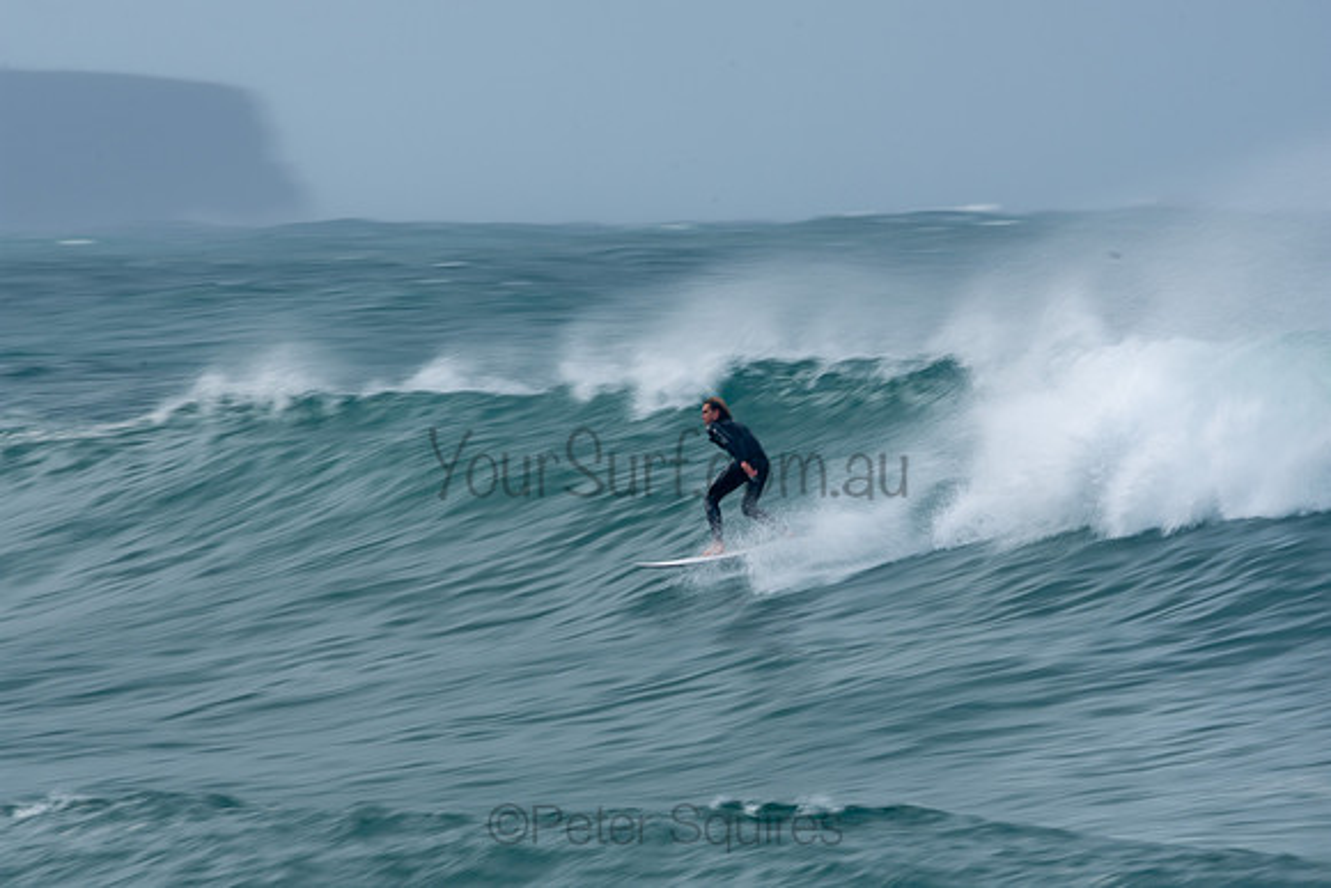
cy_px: 444
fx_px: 26625
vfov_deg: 1.9
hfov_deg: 2.9
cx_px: 666
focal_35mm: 720
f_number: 18
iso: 100
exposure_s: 1/30
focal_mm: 480
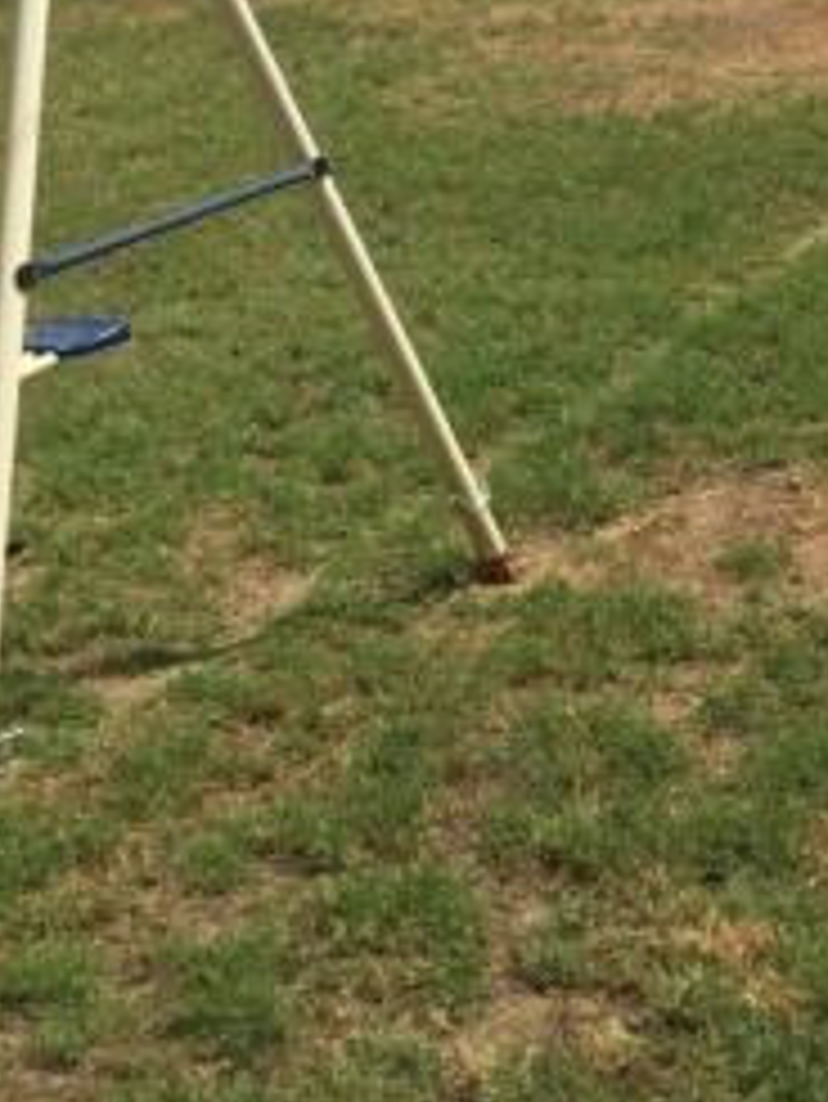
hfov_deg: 16.0
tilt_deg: -3.1
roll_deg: +1.6
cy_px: -261
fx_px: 2900
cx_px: 778
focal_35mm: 91
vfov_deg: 20.0
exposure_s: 1/3049
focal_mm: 4.15
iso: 32
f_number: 2.2
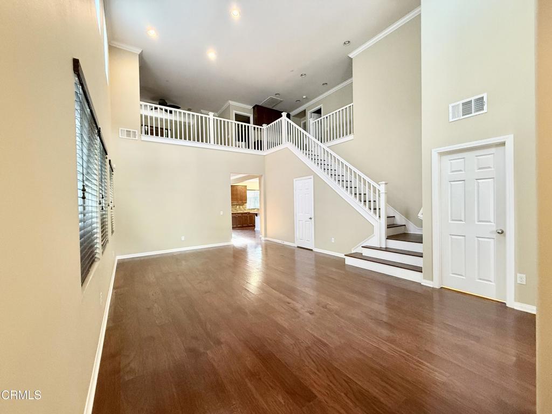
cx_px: 276
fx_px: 223
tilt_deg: -0.5
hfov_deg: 102.1
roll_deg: +1.1
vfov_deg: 85.7
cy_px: 207
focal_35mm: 14
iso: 500
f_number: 2.2
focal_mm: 2.22
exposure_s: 1/60
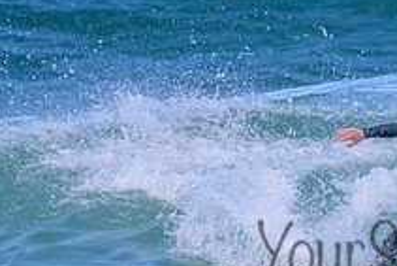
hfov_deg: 0.9
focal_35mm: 2202
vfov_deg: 0.6
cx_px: 452
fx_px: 24299
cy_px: 233
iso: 2000
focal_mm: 800
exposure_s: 1/1600
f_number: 11
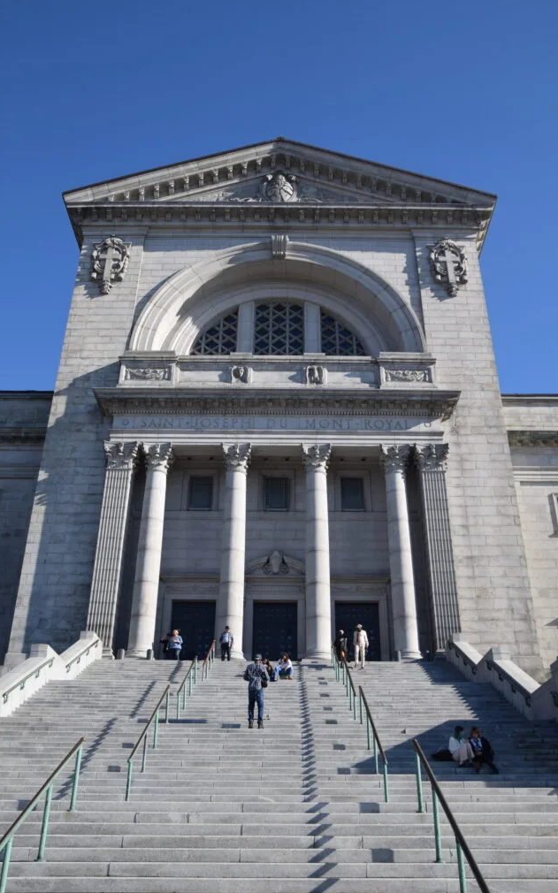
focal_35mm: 31
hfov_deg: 40.6
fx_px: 754
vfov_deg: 61.2
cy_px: 445
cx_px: 298
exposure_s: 1/320
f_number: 9
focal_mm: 20
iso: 200
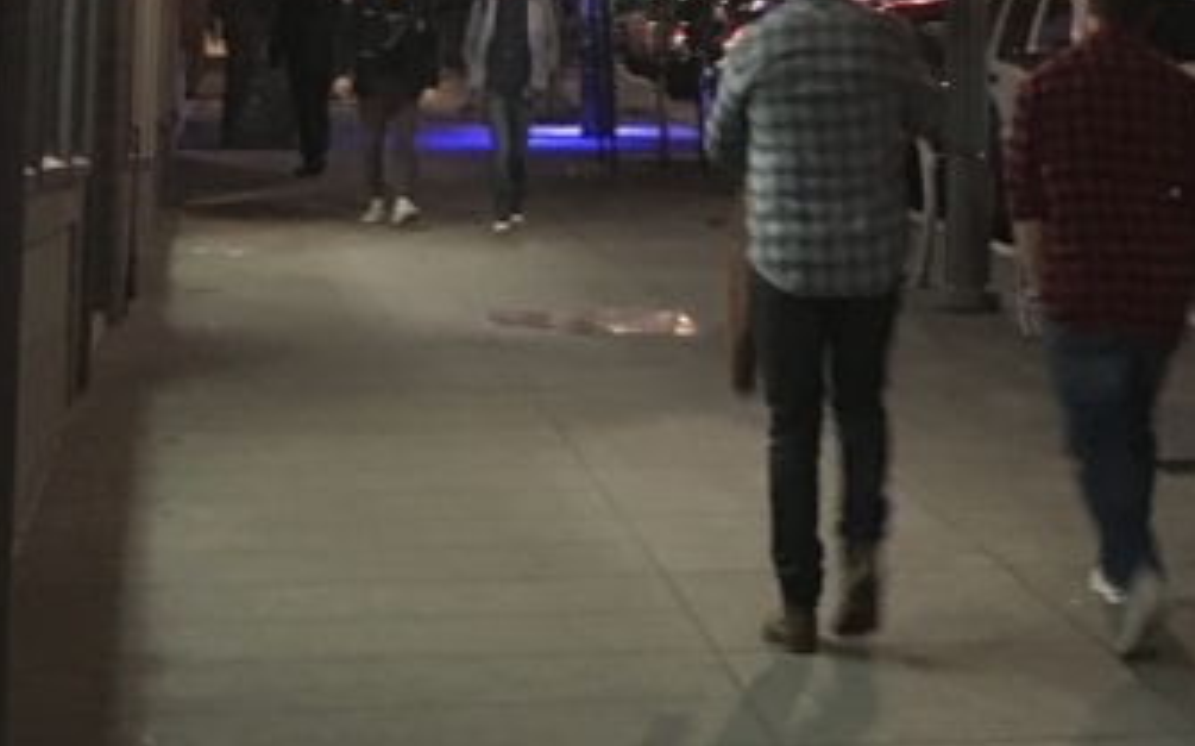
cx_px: 1042
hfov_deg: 21.7
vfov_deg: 13.3
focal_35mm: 94
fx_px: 3060
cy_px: -278
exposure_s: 1/15
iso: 200
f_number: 2.2
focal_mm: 4.15
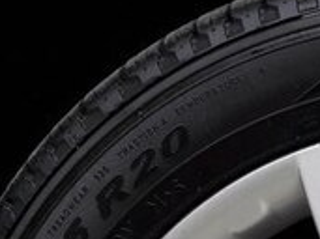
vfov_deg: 12.7
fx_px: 998
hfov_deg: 16.7
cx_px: 466
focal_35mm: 108
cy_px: 404
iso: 40
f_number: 1.9
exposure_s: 1/227
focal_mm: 3.7
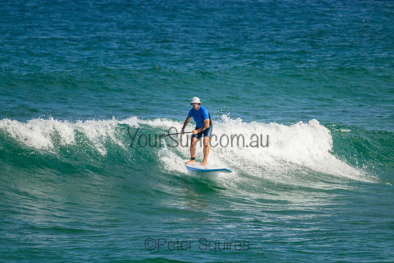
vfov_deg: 1.7
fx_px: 8757
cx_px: 197
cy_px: 132
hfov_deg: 2.6
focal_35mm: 800
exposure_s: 1/2000
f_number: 11
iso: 1100
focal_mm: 800
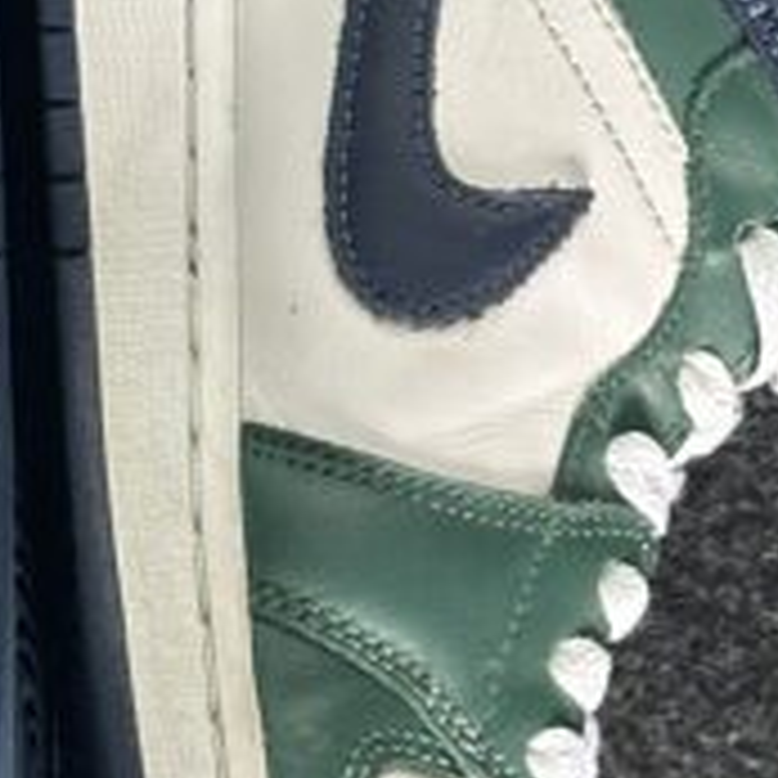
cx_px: 18
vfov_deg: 8.9
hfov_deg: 8.9
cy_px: 313
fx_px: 4984
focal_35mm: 196
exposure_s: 1/50
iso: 200
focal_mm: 6.86
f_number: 1.78
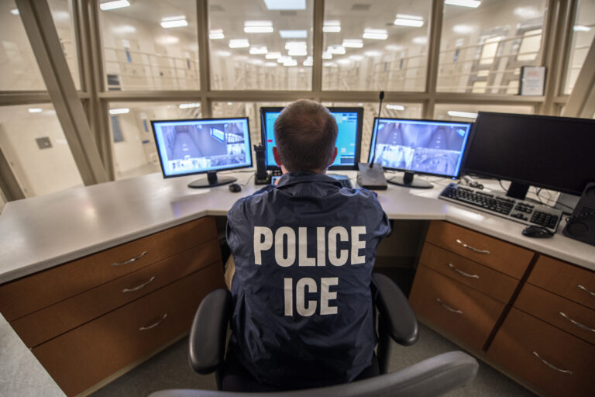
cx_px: 298
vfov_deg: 81.2
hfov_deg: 104.3
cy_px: 198
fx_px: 231
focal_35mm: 14
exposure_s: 1/30
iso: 400
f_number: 2.8
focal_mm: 14
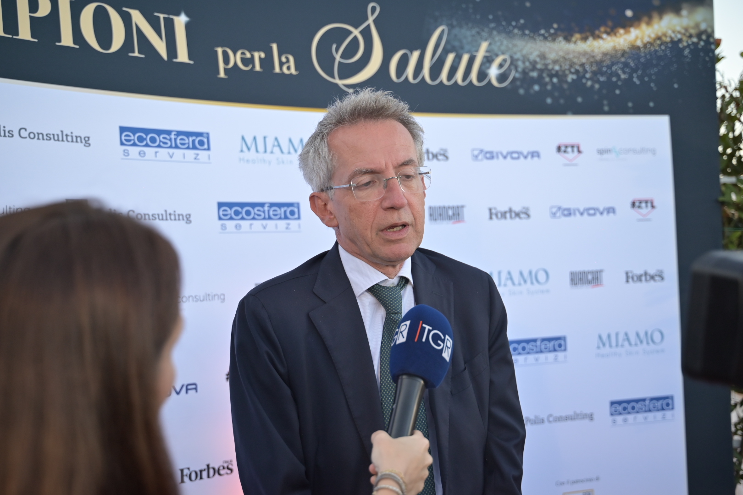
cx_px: 372
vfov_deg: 32.6
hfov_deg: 47.4
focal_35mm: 41
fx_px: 846
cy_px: 248
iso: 800
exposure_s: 1/1600
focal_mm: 41
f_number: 2.8
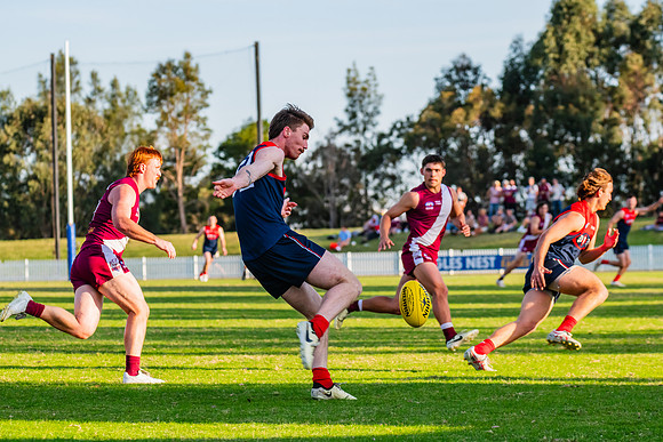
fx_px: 3214
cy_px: 217
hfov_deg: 11.8
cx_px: 339
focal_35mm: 174
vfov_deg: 7.9
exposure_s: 1/1250
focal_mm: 170
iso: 800
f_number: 8
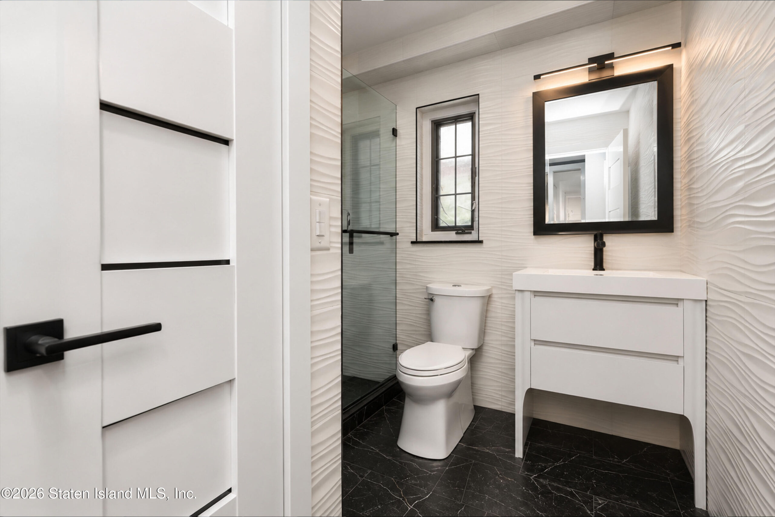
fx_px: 355
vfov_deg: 72.1
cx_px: 388
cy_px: 258
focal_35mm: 16
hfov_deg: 95.0
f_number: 5.6
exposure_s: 1/60
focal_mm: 16.5
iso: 64
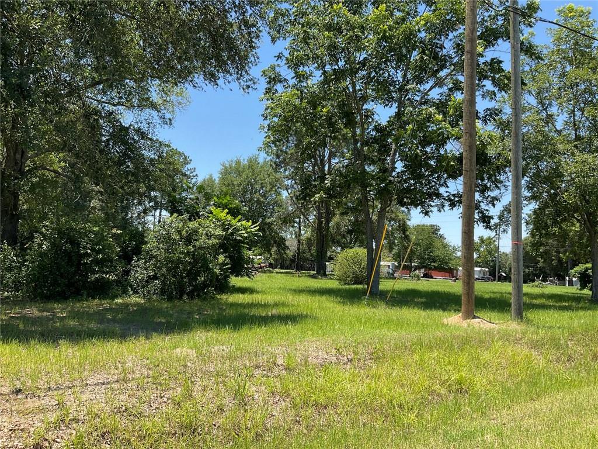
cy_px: 224
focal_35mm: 29
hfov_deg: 61.7
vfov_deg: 48.2
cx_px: 299
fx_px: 501
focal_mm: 3
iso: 16
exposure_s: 1/883
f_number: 1.8
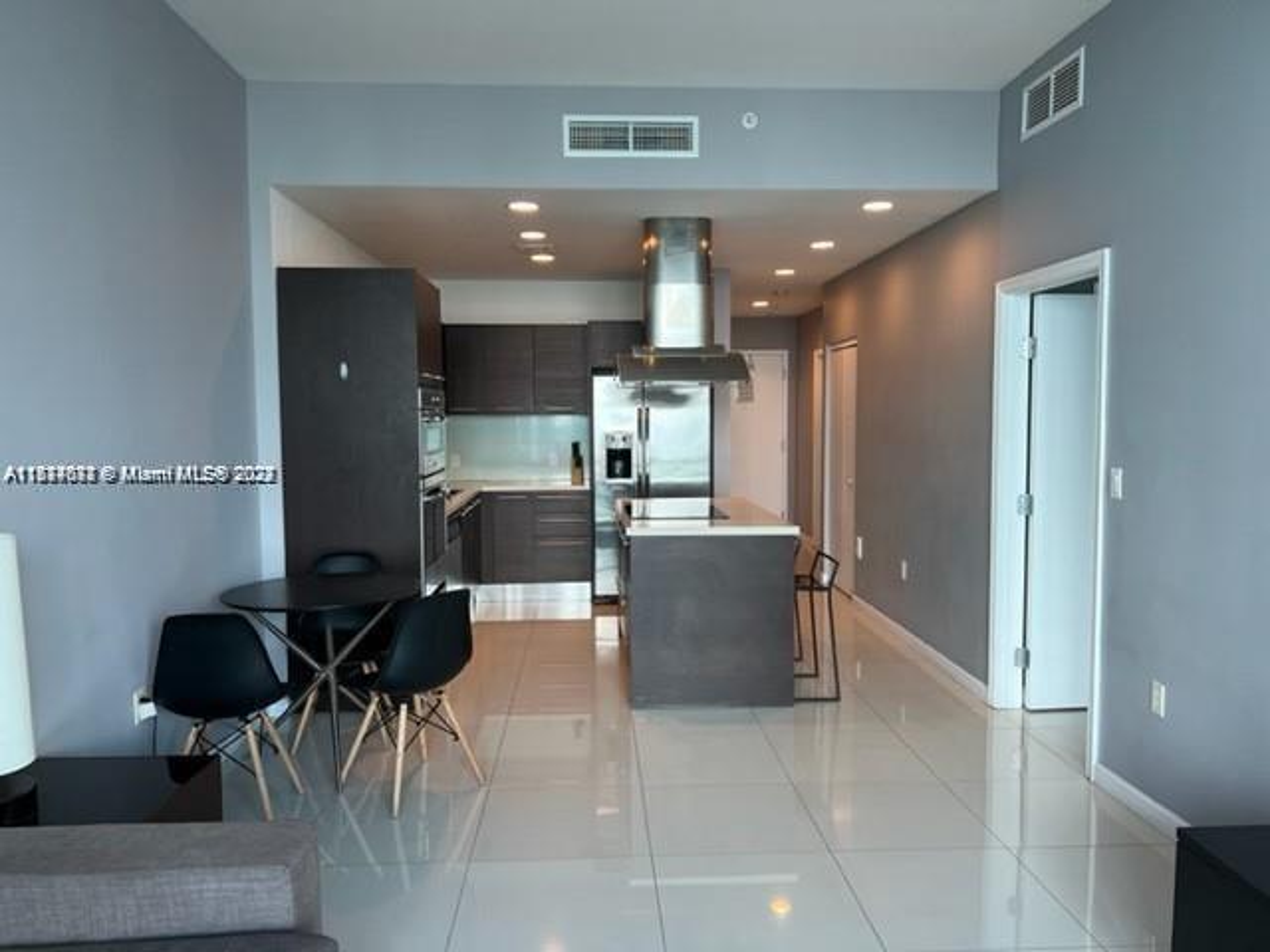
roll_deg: +0.7
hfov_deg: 67.3
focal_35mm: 26
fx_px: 954
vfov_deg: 53.1
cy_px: 476
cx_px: 635
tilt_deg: -4.6
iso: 100
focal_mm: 5.7
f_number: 1.5
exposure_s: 1/120
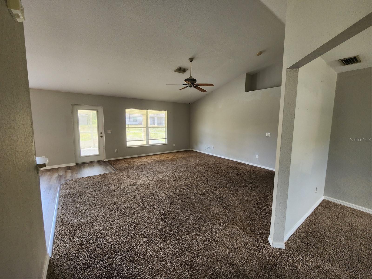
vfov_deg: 89.9
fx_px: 140
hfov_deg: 106.2
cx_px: 186
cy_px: 140
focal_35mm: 13
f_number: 2.2
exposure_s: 1/60
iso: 125
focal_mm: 2.2
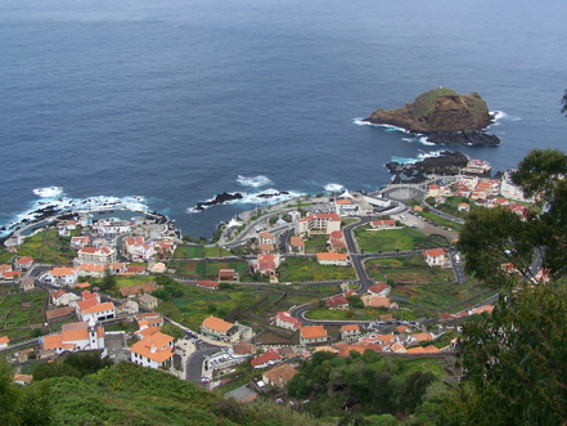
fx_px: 705
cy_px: 201
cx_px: 276
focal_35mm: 43
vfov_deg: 33.6
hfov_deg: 43.8
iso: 80
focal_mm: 6.3
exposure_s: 1/640
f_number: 4
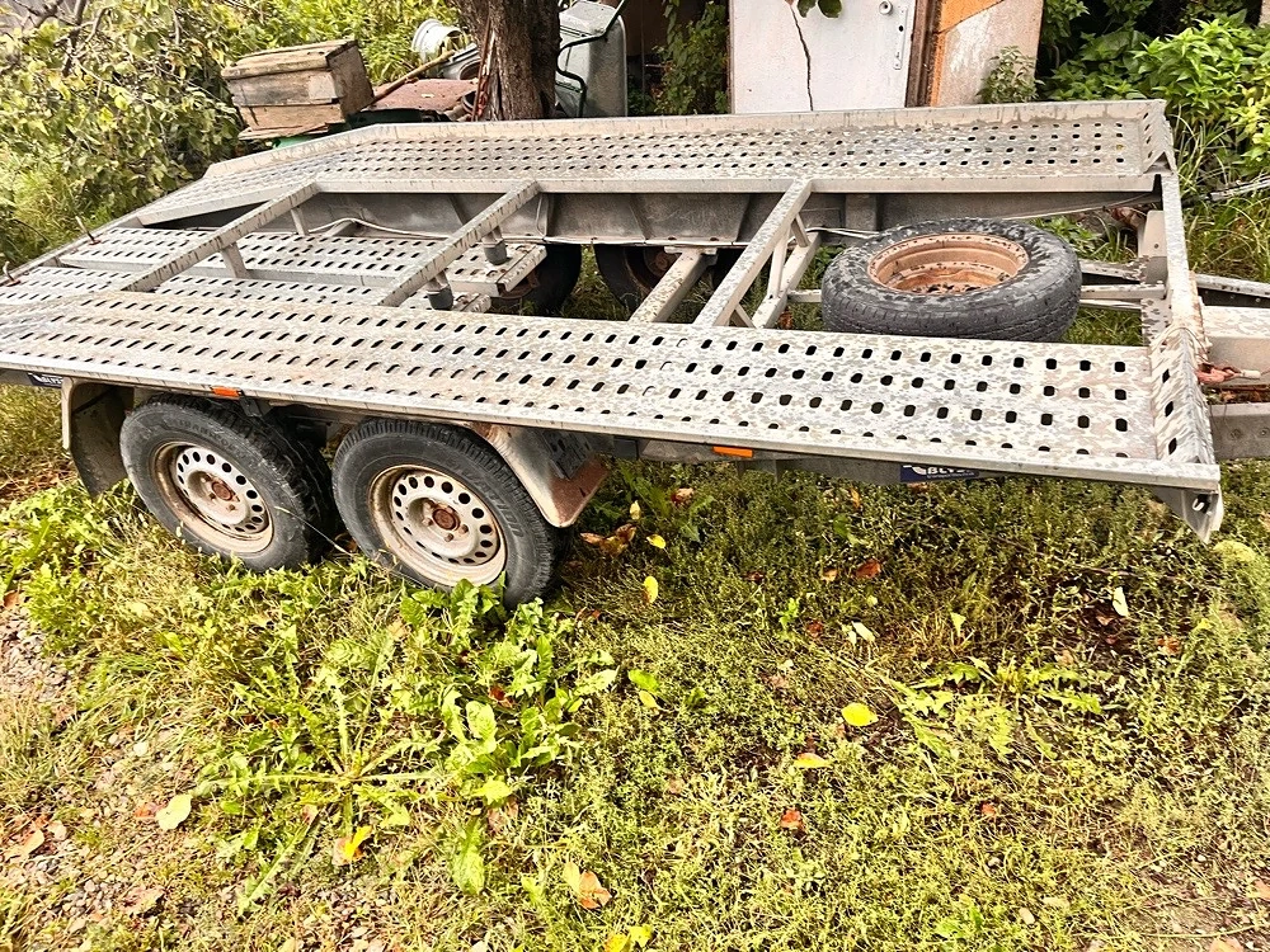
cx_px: 635
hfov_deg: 67.3
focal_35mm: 26
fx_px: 954
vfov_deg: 53.1
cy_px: 476
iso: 125
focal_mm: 5.1
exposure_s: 1/73
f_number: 1.6
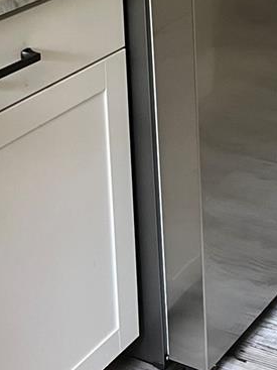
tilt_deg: -12.0
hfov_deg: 15.9
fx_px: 907
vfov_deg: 20.9
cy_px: -114
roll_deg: -0.7
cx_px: 418
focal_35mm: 85
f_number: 1.5
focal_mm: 5.7
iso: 250
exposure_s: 1/60
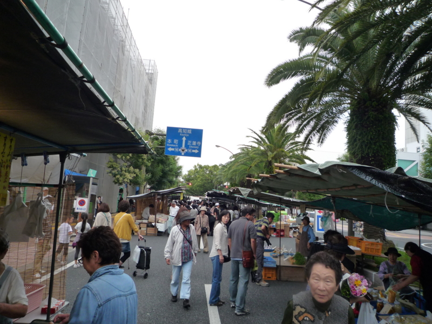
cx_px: 216
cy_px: 162
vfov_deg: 54.9
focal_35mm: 25
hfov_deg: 69.4
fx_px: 312
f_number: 2.8
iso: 160
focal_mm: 4.4
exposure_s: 1/400
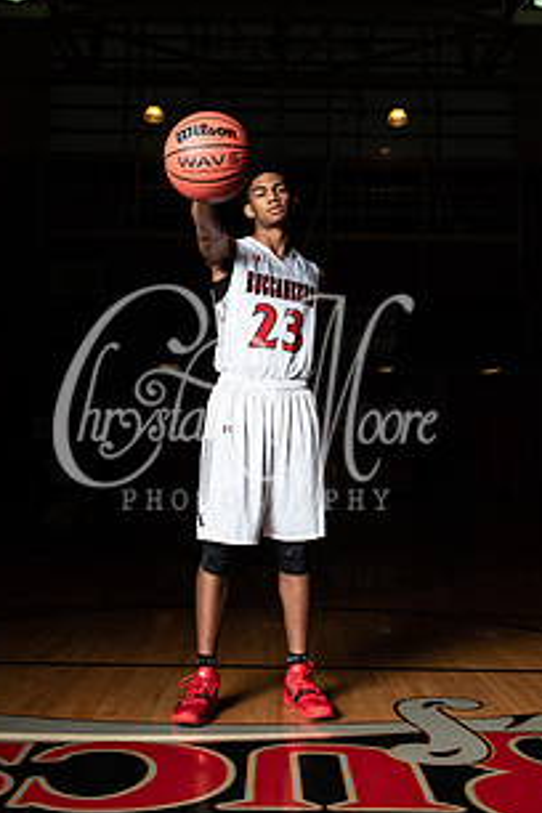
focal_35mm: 47
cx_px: 279
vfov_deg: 41.9
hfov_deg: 28.6
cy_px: 377
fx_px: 1061
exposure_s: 1/200
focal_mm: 32
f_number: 14
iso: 320
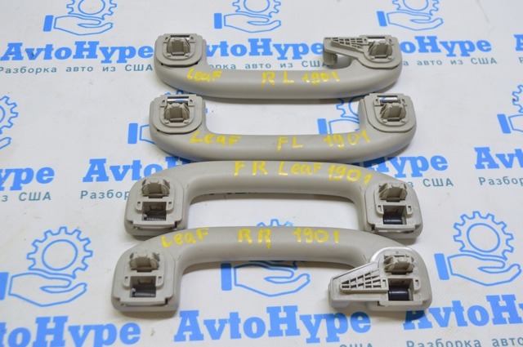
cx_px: 262
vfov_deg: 29.8
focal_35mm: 45
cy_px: 174
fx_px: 653
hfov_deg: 43.7
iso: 400
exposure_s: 1/25
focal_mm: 30
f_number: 5.6
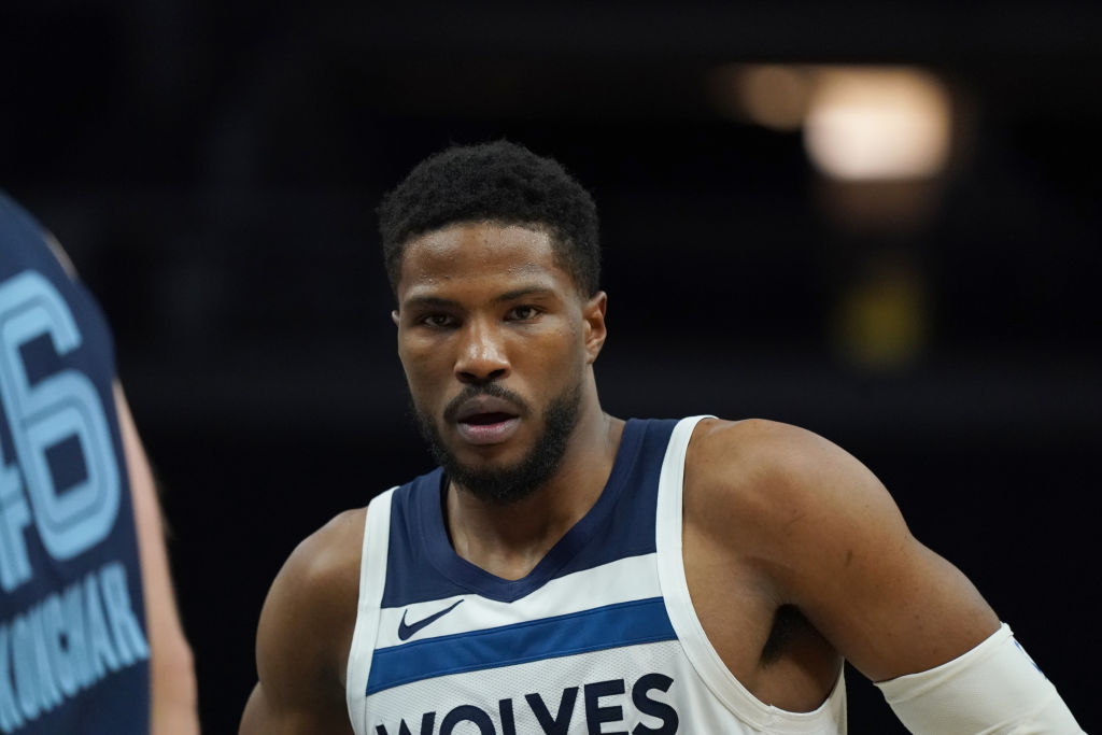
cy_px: 368
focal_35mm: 400
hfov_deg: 5.2
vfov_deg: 3.4
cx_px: 551
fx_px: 12245
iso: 6400
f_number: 5.6
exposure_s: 1/1000
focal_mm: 400
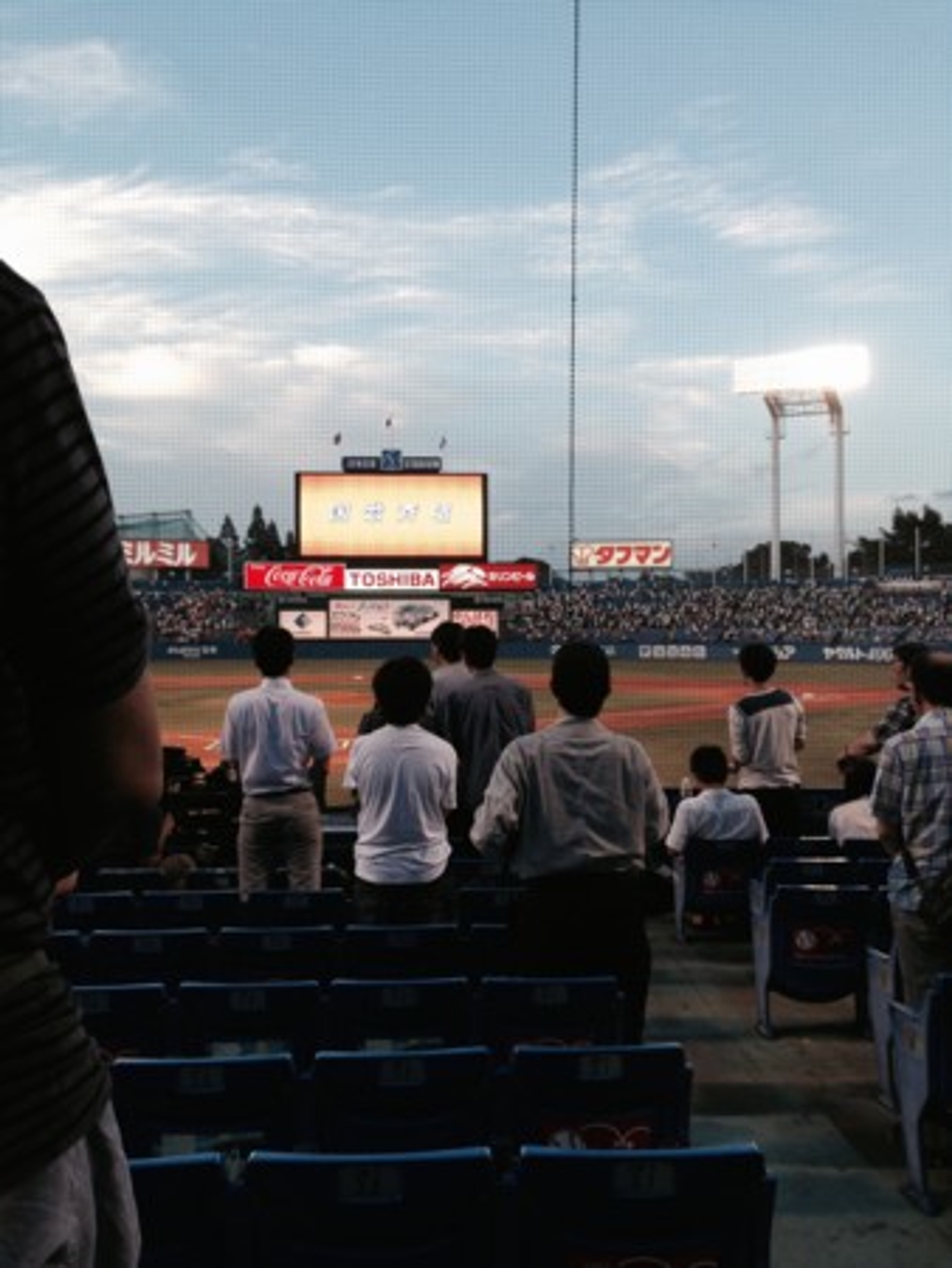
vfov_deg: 55.3
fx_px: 1209
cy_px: 634
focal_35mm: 33
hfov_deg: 43.0
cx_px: 476
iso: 64
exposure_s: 1/120
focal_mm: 4.12
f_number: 2.4
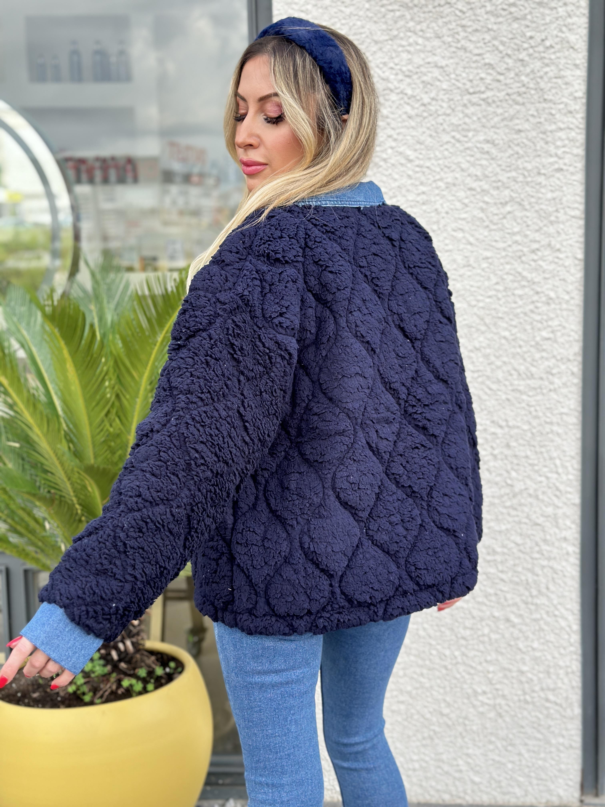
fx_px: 1119
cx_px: 302
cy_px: 404
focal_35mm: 48
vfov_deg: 39.7
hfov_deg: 30.3
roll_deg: +1.1
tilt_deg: -7.2
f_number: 1.78
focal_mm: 6.86
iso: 80
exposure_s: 1/608
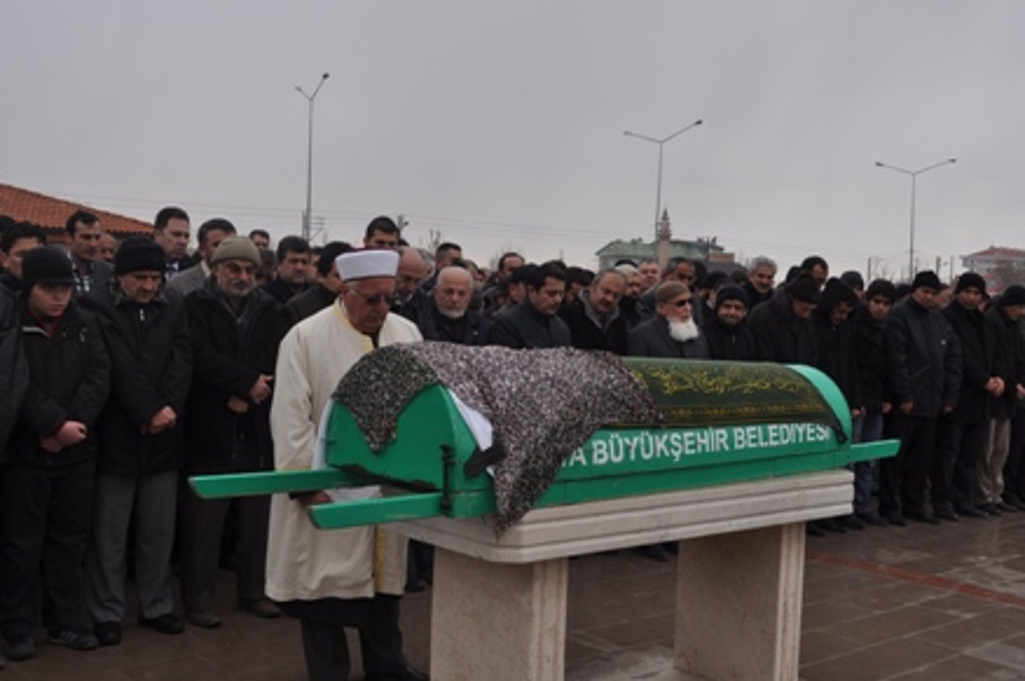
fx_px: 1223
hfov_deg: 45.5
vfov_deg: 31.1
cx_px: 510
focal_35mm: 43
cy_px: 346
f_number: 7.1
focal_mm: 28
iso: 200
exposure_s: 1/200
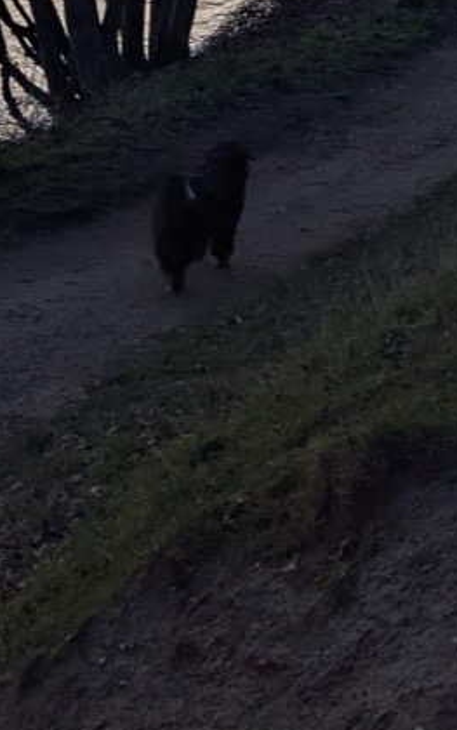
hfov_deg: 13.5
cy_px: -495
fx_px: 1930
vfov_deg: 18.0
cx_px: 290
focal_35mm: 97
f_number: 1.85
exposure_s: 1/70.1
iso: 235
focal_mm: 6.81
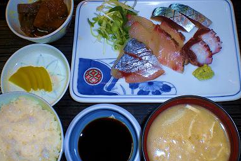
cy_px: 91
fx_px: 268
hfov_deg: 48.4
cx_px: 121
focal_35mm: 40
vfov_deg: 33.4
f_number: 4.4
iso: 50
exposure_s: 1/30
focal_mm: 6.3
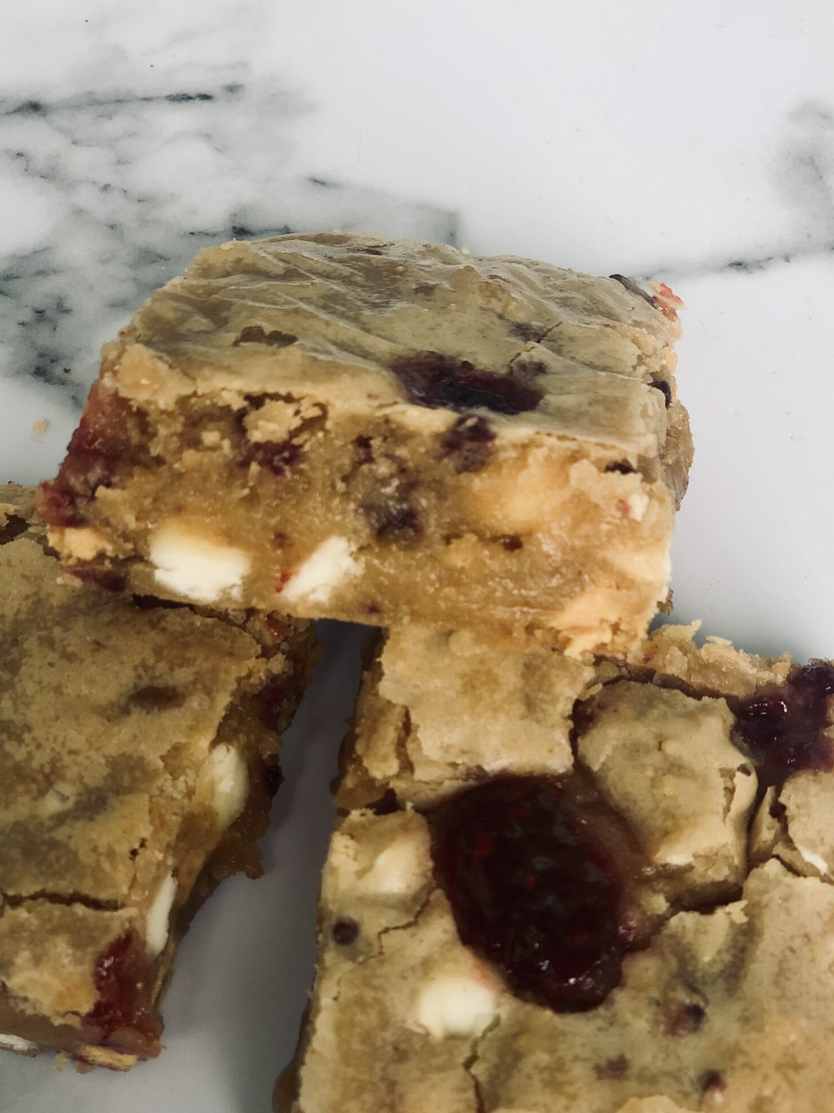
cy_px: 639
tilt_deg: -58.8
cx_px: 448
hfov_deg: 21.6
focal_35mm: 68
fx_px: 2185
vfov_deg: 28.5
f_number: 2.4
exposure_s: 1/60
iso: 16
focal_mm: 6
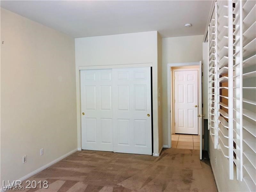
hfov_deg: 63.4
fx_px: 207
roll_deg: -0.7
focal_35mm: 28
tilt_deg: -2.3
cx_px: 128
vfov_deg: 49.7
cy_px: 96
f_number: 1.8
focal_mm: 4
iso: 40
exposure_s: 1/30
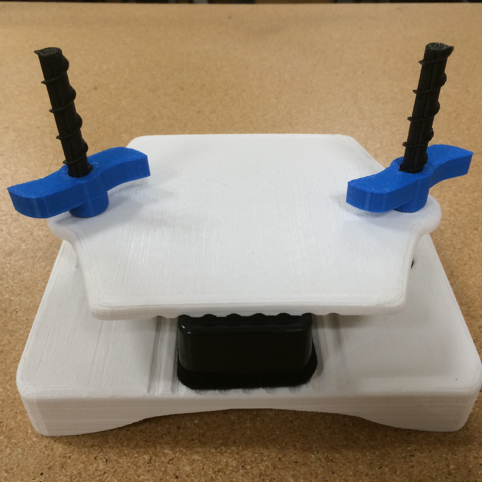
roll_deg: +0.4
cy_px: 244
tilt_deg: -40.3
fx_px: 551
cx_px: 247
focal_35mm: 35
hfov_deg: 47.2
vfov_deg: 47.2
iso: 40
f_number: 2.2
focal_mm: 4.15
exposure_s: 1/40
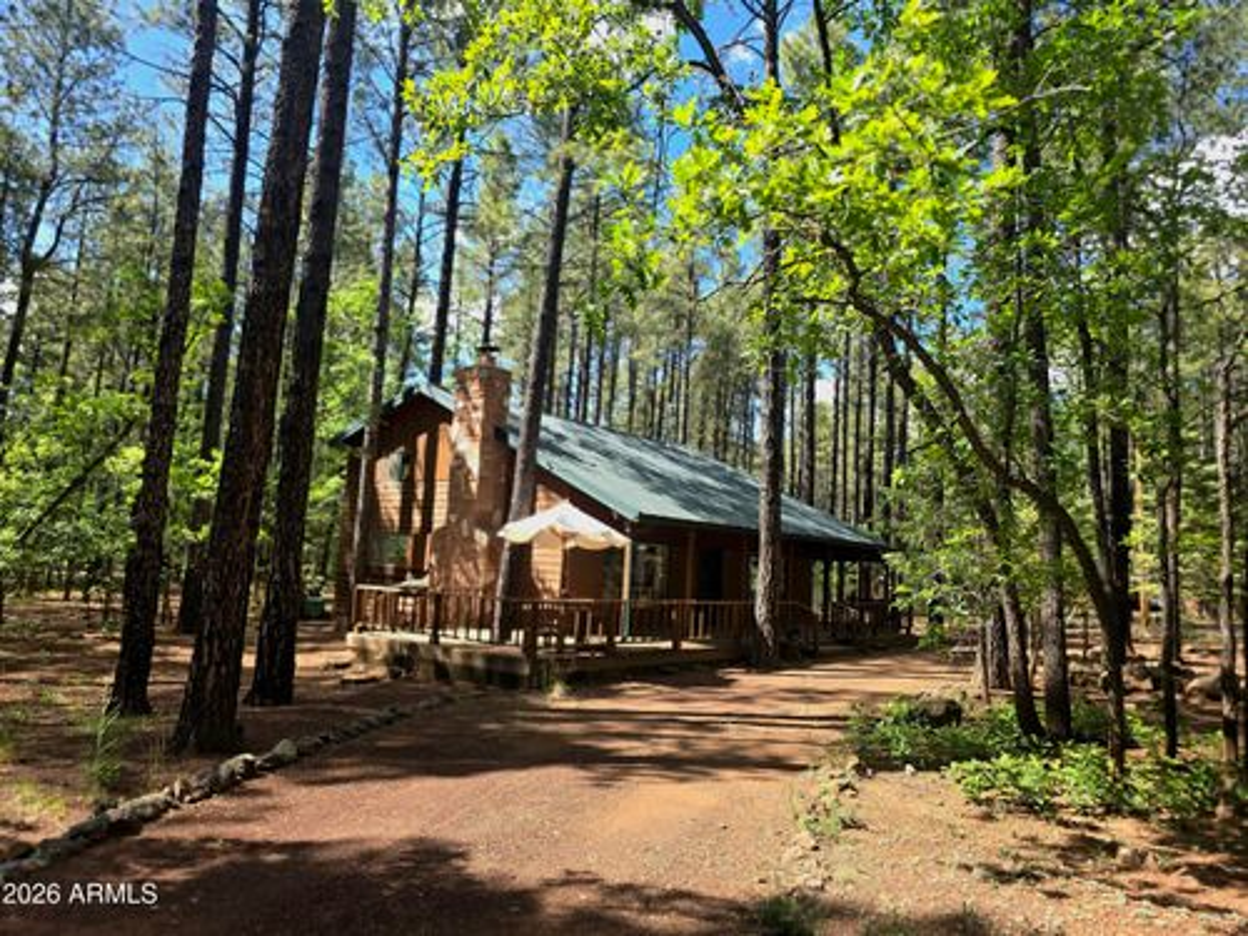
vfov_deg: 58.9
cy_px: 468
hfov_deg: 73.9
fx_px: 829
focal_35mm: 23
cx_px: 624
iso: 12
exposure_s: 1/196
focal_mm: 6.3
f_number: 1.7
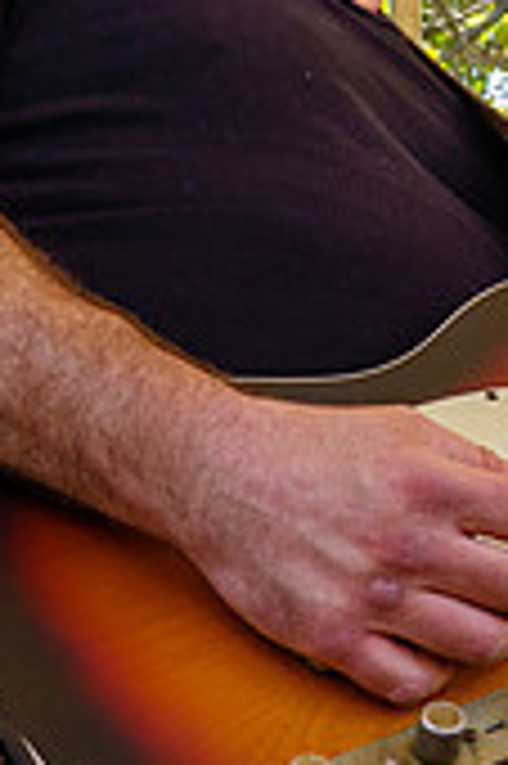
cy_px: 213
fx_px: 3669
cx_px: 656
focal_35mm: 173
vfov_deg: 11.9
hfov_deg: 7.8
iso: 125
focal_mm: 17.19
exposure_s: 1/60
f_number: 5
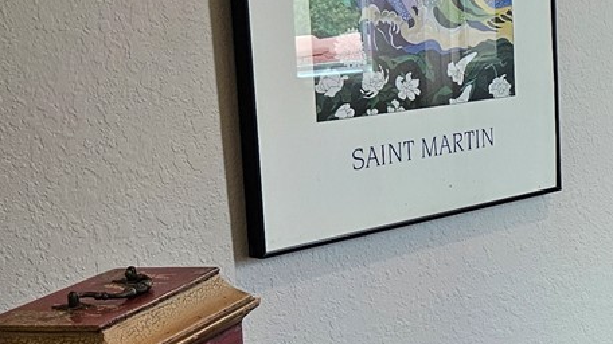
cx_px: 837
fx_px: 1430
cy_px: 212
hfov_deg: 21.4
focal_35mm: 88
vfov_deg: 13.7
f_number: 1.8
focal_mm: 5.4
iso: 200
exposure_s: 1/120
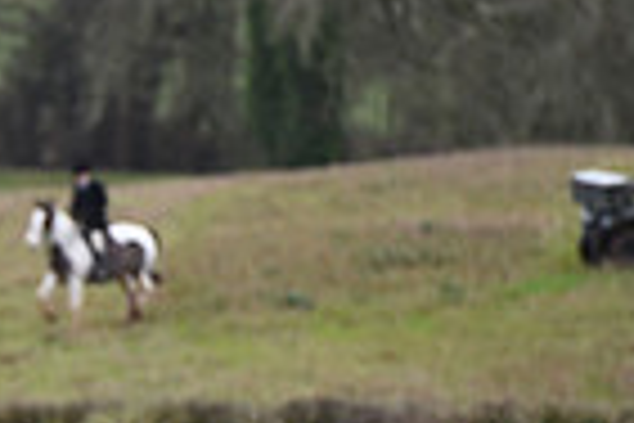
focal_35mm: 824
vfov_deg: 1.7
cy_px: 531
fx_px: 14510
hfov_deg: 2.5
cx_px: -531
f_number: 4.5
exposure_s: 1/1000
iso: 1100
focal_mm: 200
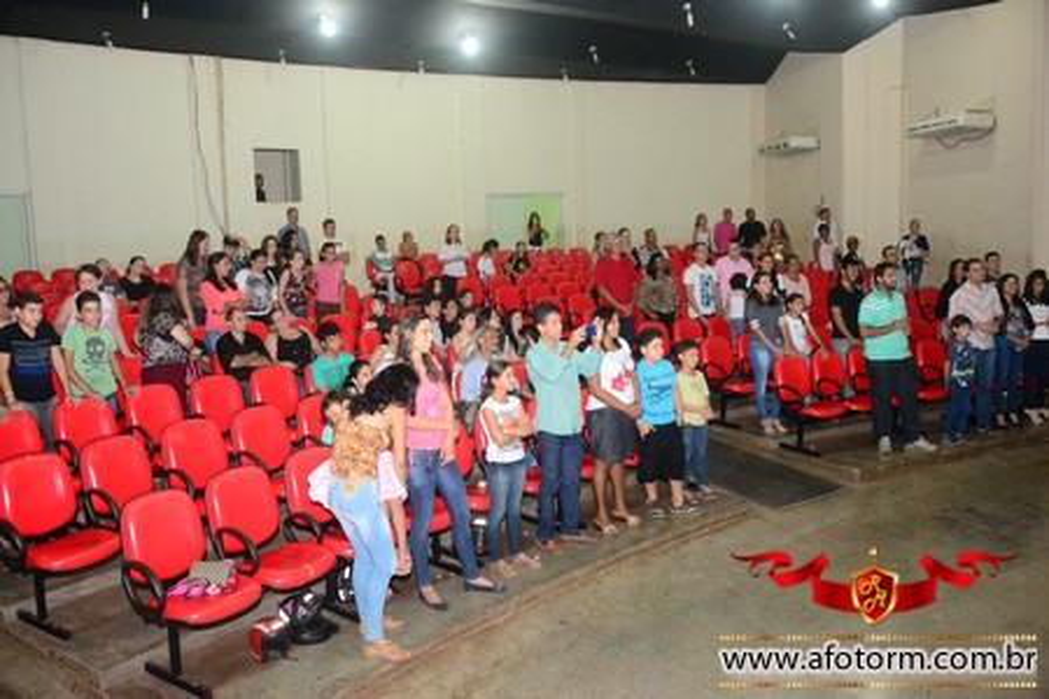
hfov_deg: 61.9
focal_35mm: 30
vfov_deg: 43.6
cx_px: 524
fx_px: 874
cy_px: 350
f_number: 3.5
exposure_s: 1/80
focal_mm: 20
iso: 3200
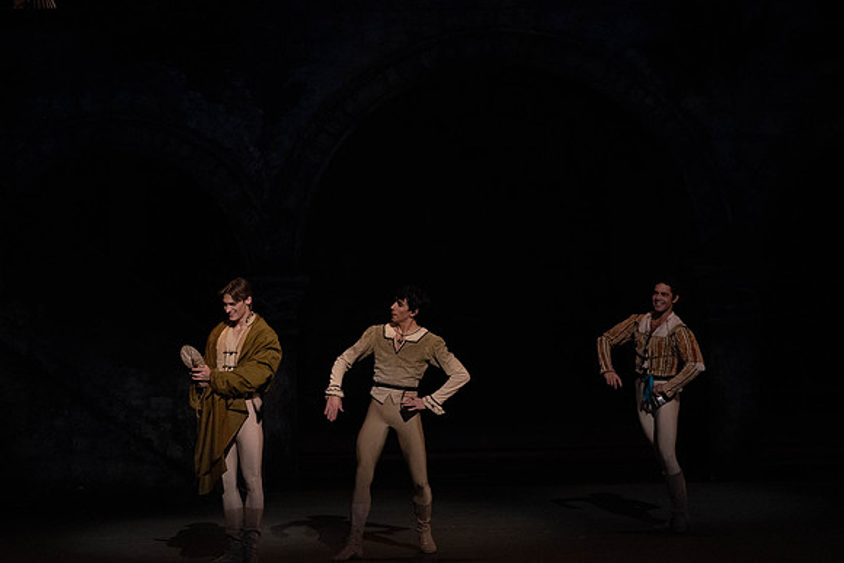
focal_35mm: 241
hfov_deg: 8.5
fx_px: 5651
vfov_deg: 5.7
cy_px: 282
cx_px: 422
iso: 8000
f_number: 5.6
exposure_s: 1/250
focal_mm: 241
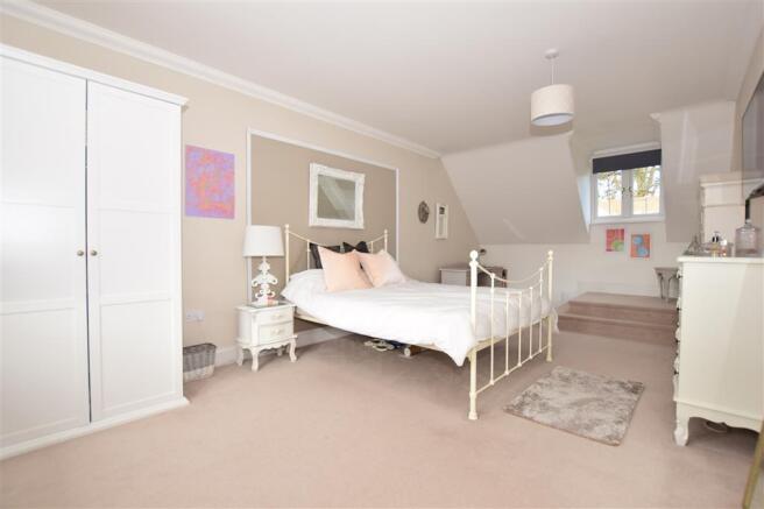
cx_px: 382
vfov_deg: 77.3
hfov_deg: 100.4
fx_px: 318
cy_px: 254
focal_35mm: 15
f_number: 5.6
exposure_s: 1/60
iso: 400
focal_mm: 10
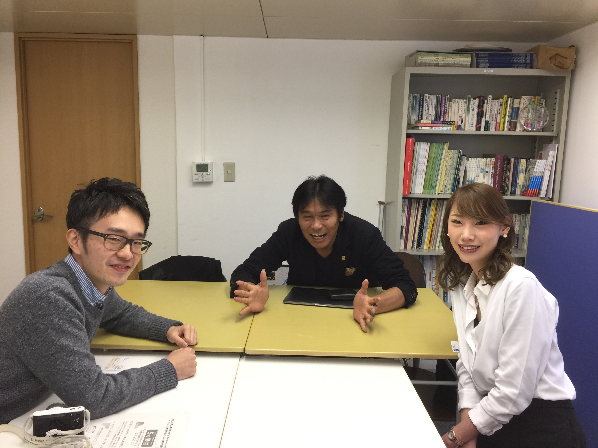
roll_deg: -1.9
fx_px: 501
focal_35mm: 29
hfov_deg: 61.7
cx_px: 299
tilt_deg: -9.0
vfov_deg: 48.2
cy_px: 224
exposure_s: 1/33
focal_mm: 4.15
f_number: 2.2
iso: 32
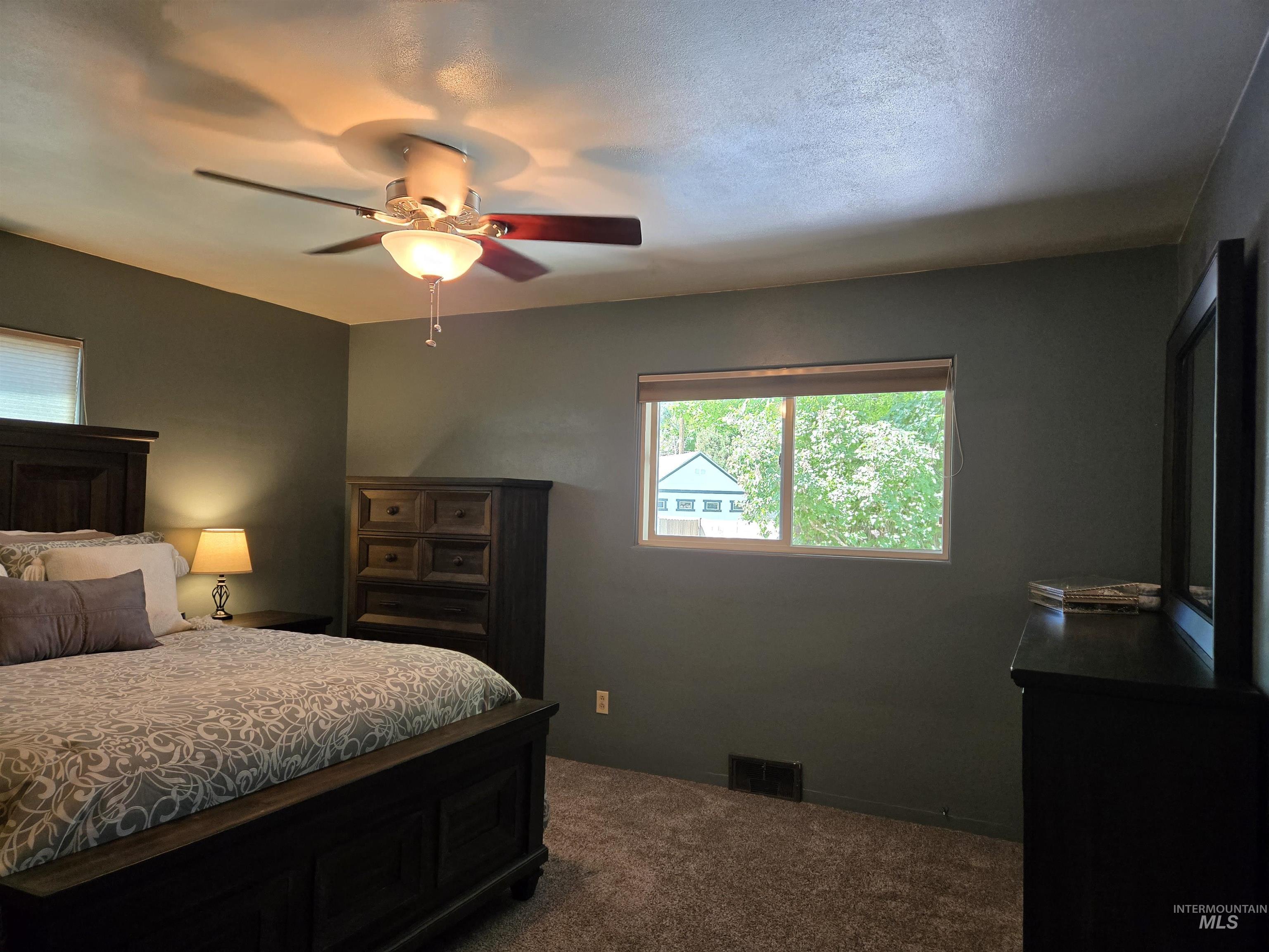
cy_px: 476
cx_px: 634
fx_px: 843
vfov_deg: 58.9
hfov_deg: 73.9
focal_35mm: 23
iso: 400
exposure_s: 1/120
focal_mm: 5.4
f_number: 1.8
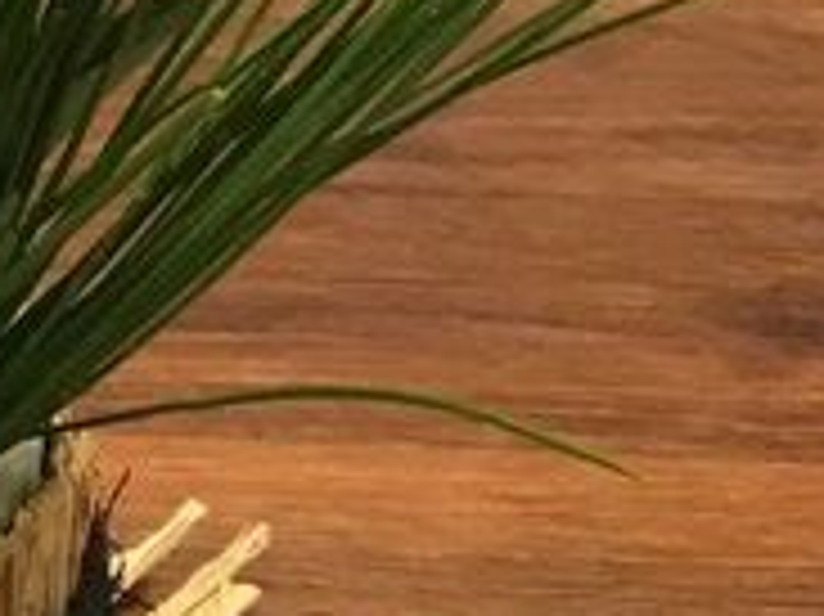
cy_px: 164
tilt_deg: -27.3
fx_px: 3283
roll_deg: -4.1
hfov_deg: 13.9
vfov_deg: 10.7
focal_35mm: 138
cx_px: -173
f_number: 2.4
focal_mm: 3.3
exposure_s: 1/15
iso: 250
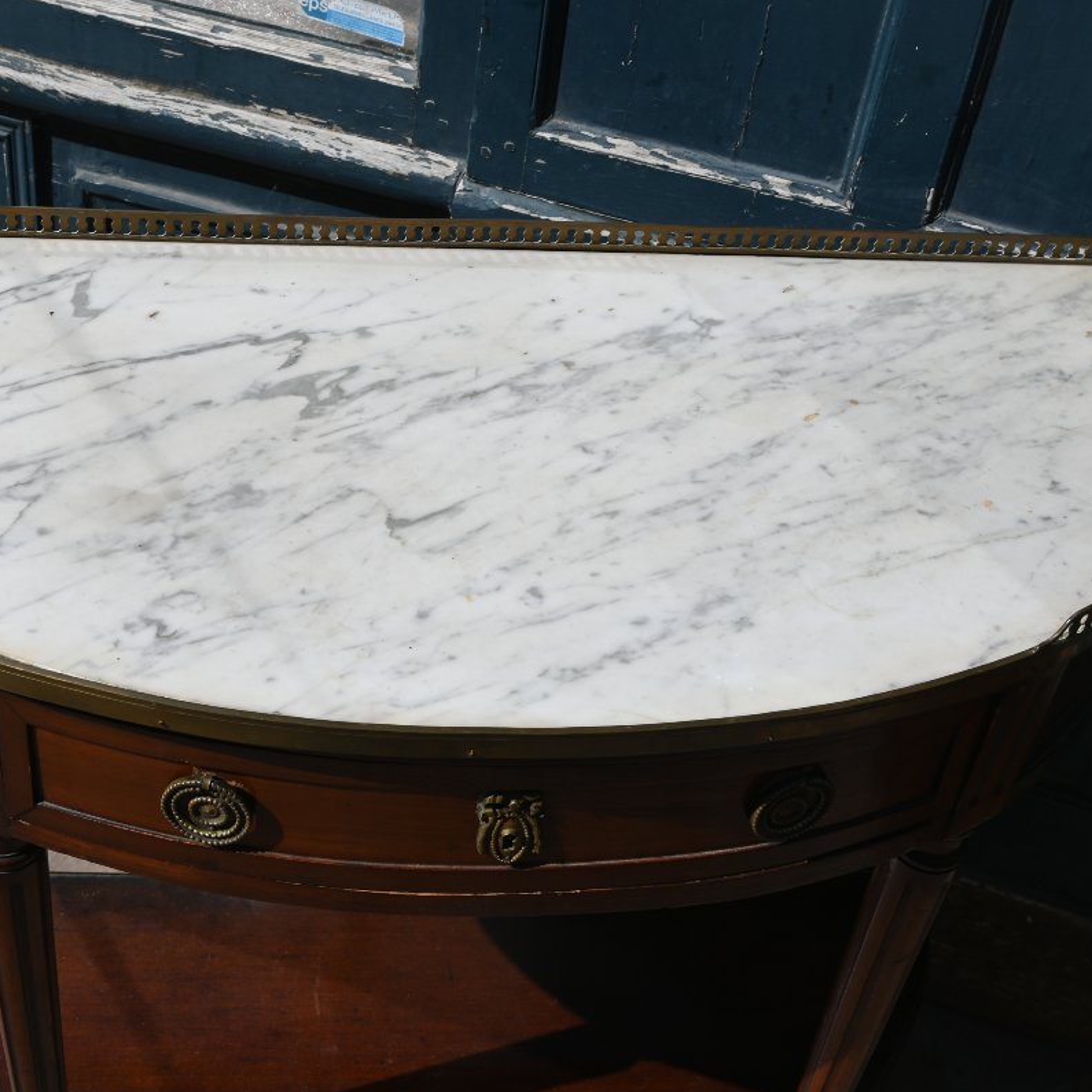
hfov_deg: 33.8
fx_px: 1785
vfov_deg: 34.0
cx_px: 408
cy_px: 547
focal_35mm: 50
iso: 100
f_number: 8
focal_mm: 26
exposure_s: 1/500
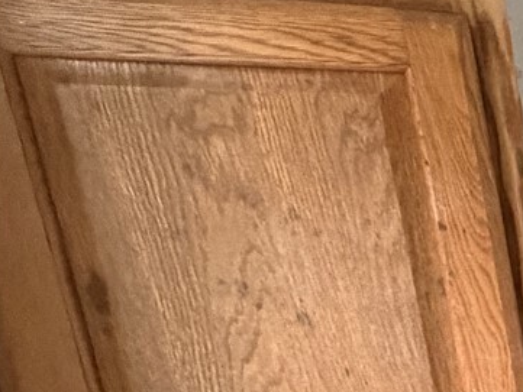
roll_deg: +3.3
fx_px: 937
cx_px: 1145
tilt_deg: -11.7
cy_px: 414
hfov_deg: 17.1
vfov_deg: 22.5
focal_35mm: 62
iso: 500
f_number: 2.2
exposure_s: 1/60
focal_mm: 2.22
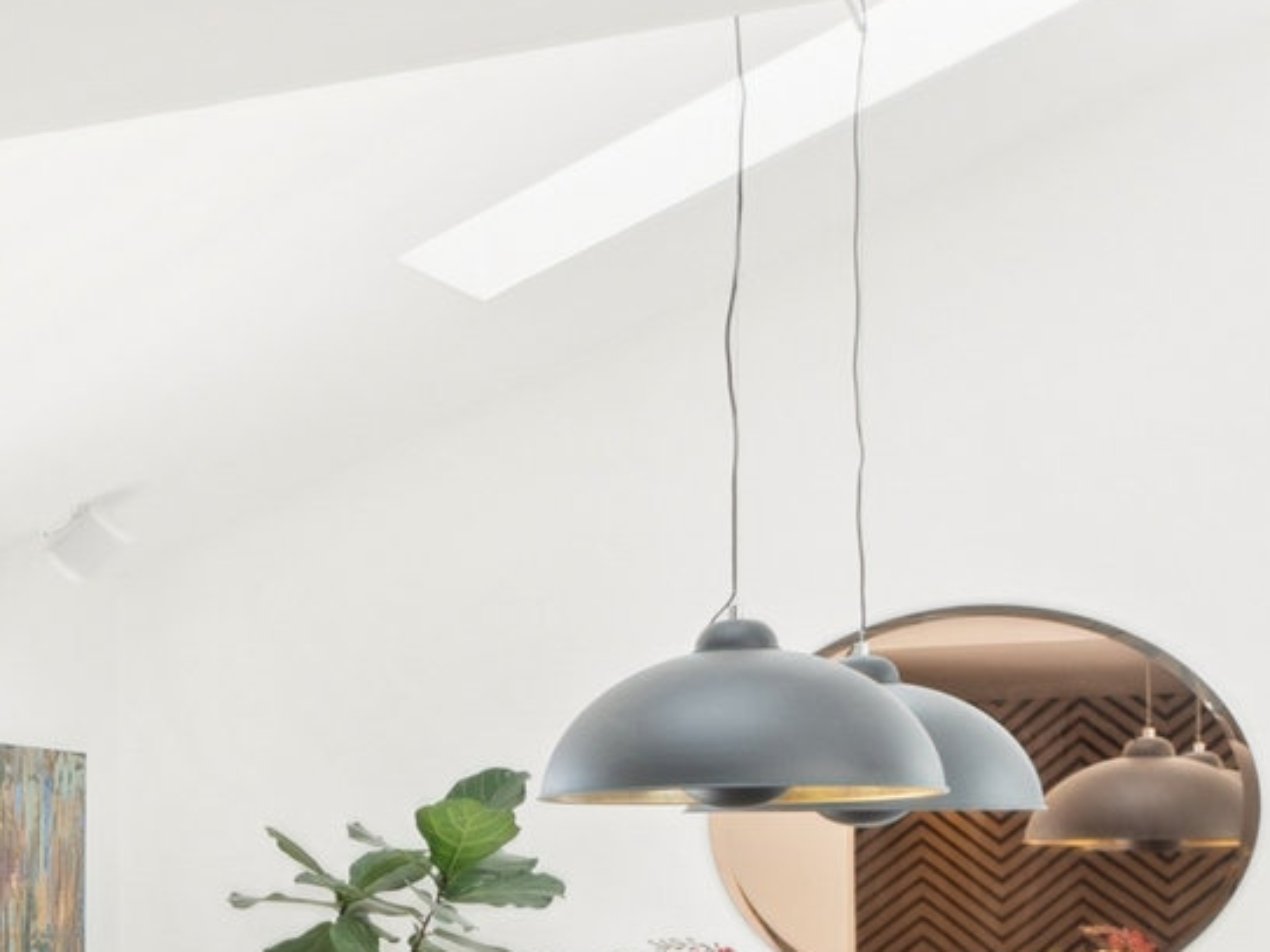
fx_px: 3118
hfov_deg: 14.3
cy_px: 924
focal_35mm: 85
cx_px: -1850
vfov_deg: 17.0
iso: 200
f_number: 10
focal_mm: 16
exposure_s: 1/20
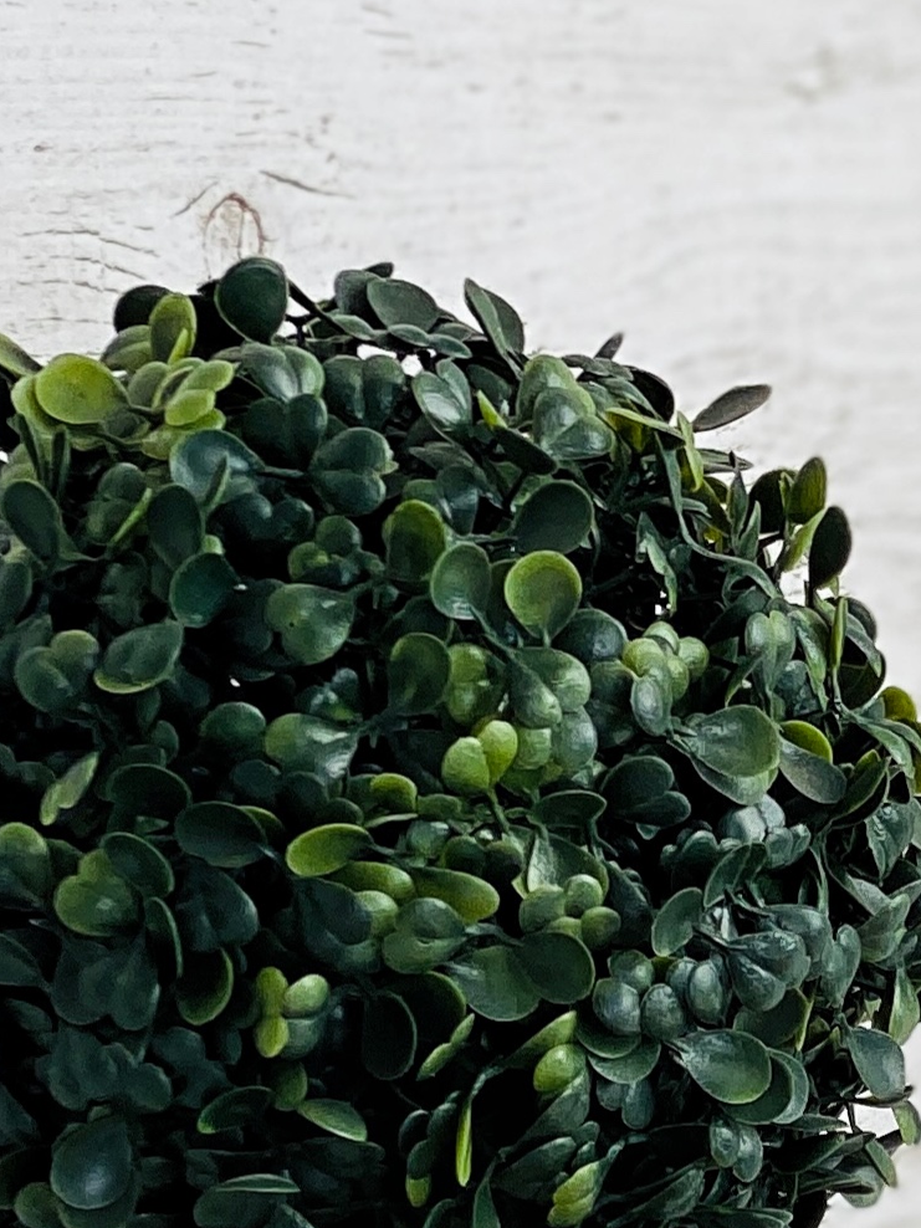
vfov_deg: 9.3
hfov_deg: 6.8
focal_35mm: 212
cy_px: 1161
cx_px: 1786
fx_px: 7521
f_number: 2
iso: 20
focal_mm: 6
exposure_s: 1/138
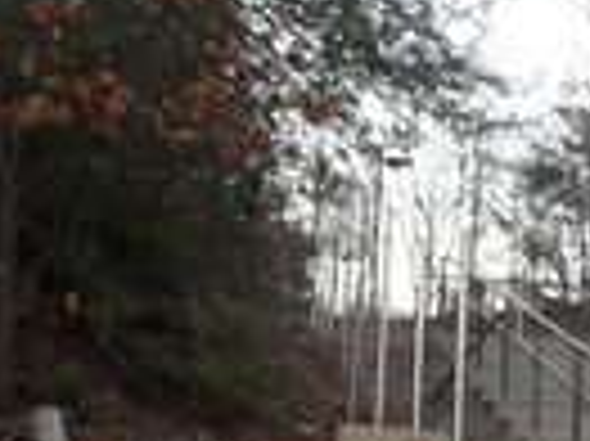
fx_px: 1822
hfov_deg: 17.4
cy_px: 464
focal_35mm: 107
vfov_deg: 13.6
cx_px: 739
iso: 120
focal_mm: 6.3
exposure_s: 1/45
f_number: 3.2
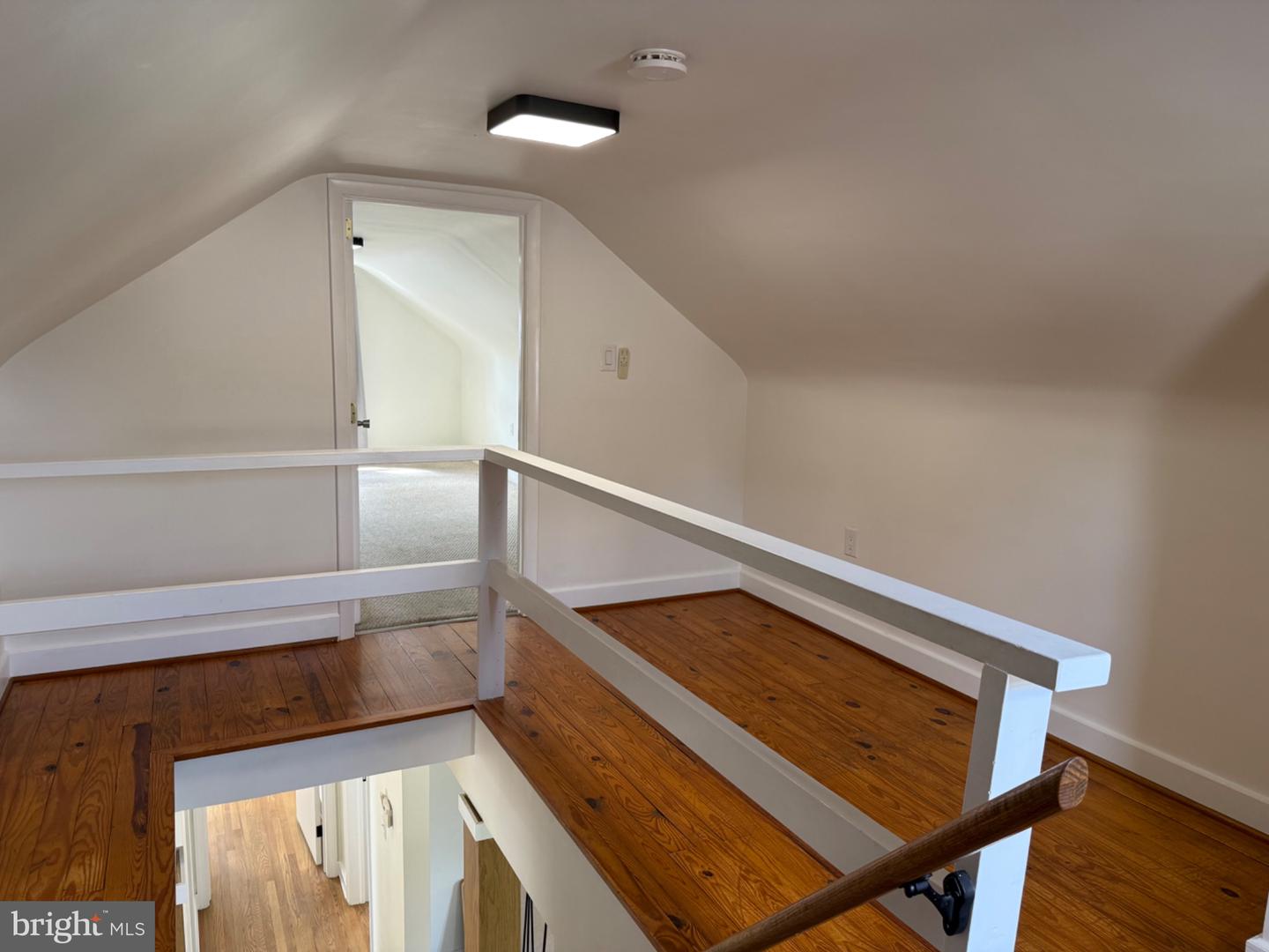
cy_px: 476
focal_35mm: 24
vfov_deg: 56.8
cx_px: 634
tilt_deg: -7.3
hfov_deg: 71.6
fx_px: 880
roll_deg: -1.5
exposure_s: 1/121
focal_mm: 6.76
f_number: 1.78
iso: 160
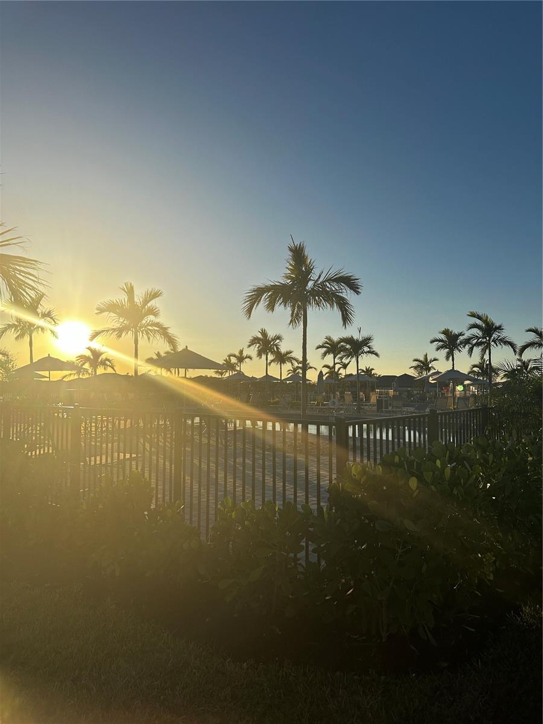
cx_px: 272
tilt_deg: +4.7
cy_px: 362
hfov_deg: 56.8
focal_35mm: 24
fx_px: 502
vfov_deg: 71.6
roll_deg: -0.6
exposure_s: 1/6623
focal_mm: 6.86
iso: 80
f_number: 1.78
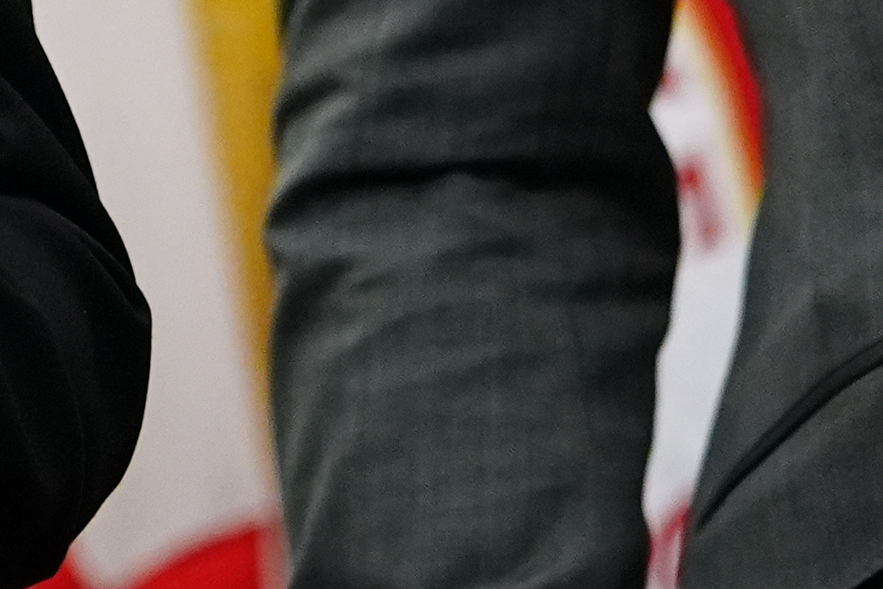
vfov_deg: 2.7
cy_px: -694
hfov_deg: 4.1
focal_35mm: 500
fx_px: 12263
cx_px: -804
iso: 2500
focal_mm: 83
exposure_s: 1/500
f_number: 2
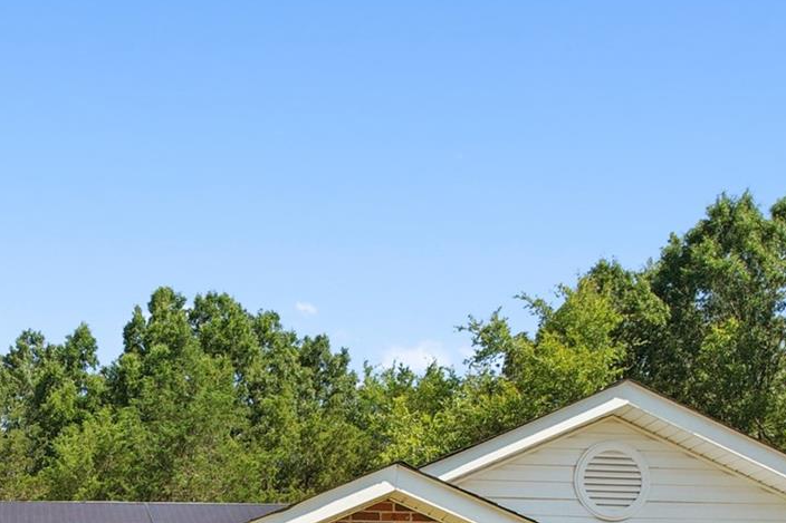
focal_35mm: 64
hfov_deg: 30.3
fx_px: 1397
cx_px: 105
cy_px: 714
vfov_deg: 19.3
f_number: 2.8
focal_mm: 8.4
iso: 100
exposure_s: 1/125
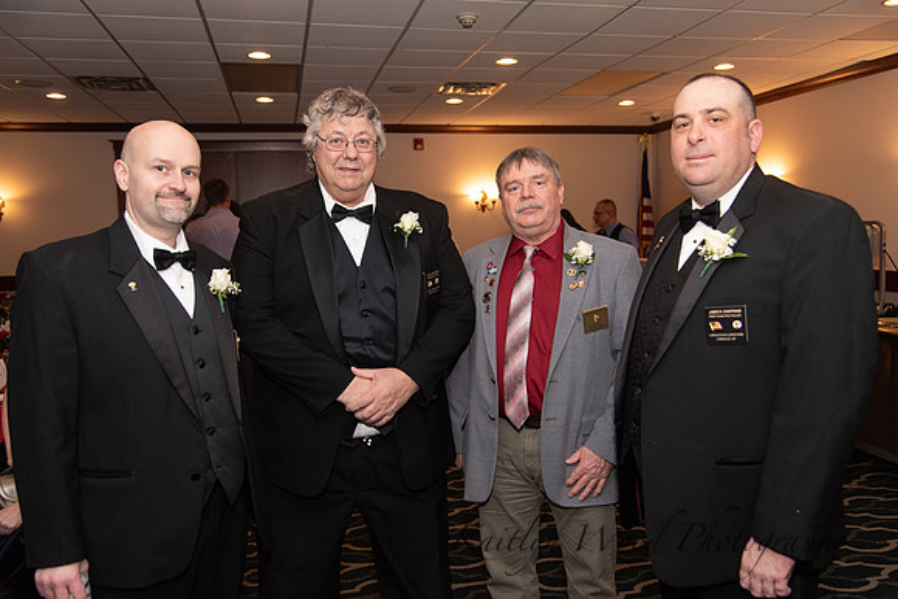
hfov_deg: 60.3
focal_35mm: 31
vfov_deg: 42.3
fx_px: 773
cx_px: 449
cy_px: 300
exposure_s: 1/200
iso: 800
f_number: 4
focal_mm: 31
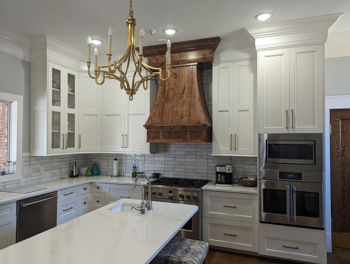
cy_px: 132
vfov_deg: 56.9
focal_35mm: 24
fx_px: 243
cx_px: 175
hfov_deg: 71.5
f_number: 1.85
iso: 197
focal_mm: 6.81
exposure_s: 1/120
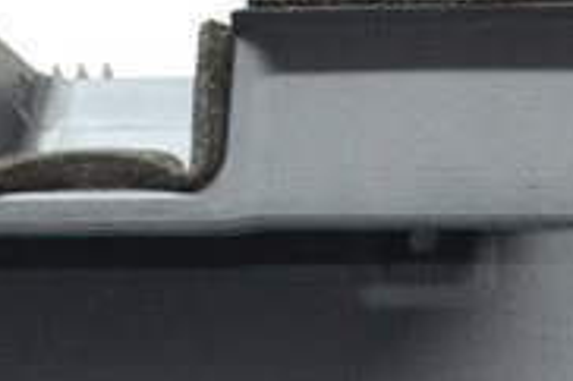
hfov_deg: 11.1
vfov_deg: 7.2
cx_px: 290
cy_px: 710
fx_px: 2958
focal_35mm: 186
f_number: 3.8
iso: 800
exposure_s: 1/60
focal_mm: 22
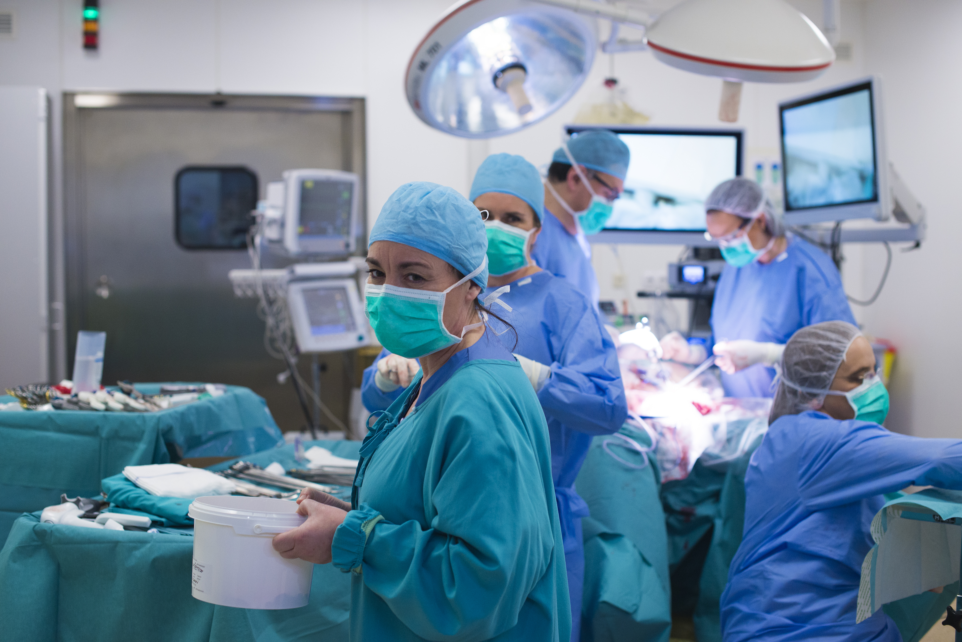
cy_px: 321
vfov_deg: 27.0
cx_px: 481
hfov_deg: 39.6
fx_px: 1337
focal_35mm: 50
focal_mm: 50
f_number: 3.2
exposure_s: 1/320
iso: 800
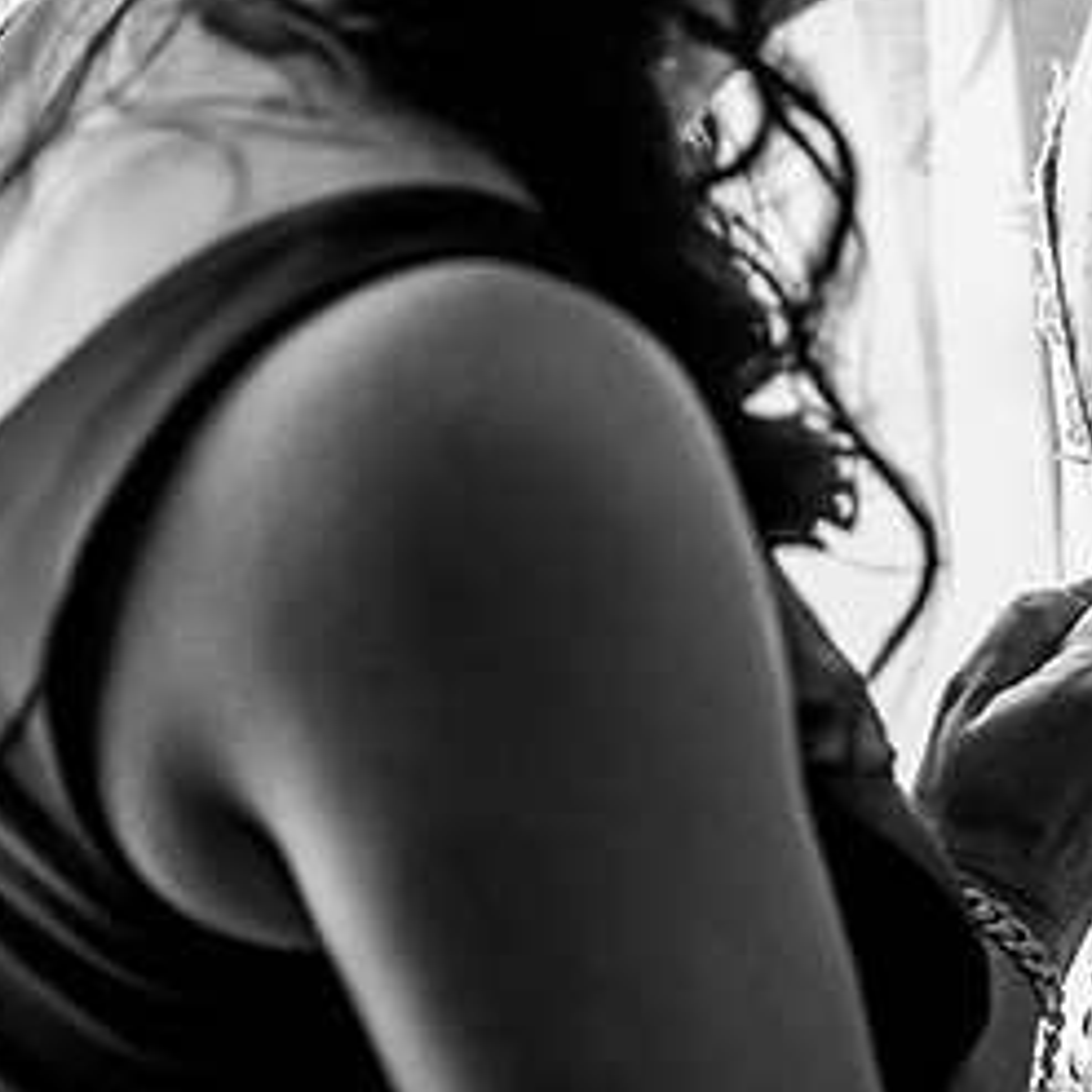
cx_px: 1110
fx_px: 4997
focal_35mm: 140
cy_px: 785
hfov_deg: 12.3
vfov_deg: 12.4
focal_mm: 70
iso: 1000
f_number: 2.8
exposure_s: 1/125
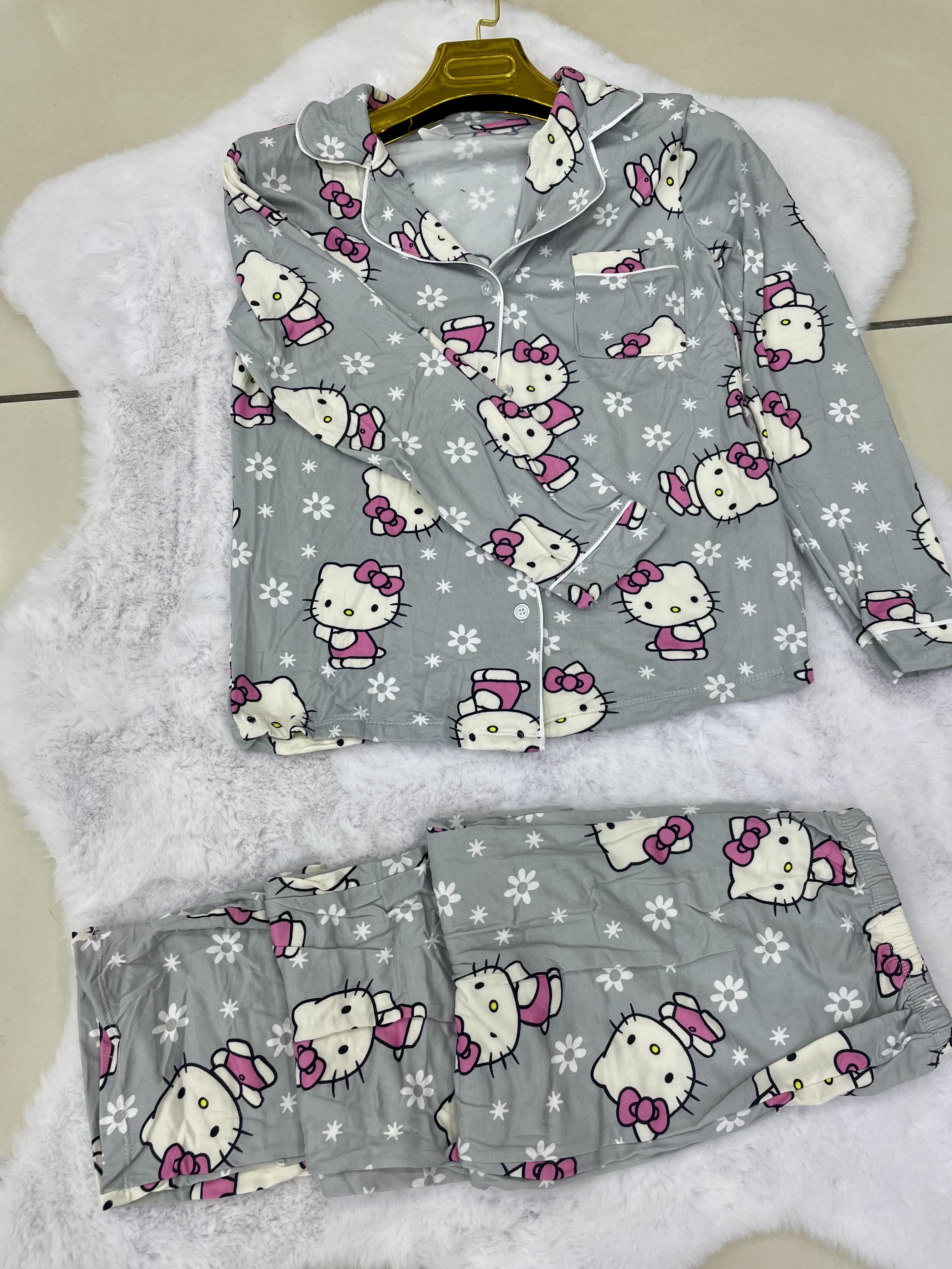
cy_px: 634
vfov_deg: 67.3
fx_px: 953
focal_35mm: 26
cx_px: 476
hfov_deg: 53.1
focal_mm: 4.2
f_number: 1.6
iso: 32
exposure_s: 1/110
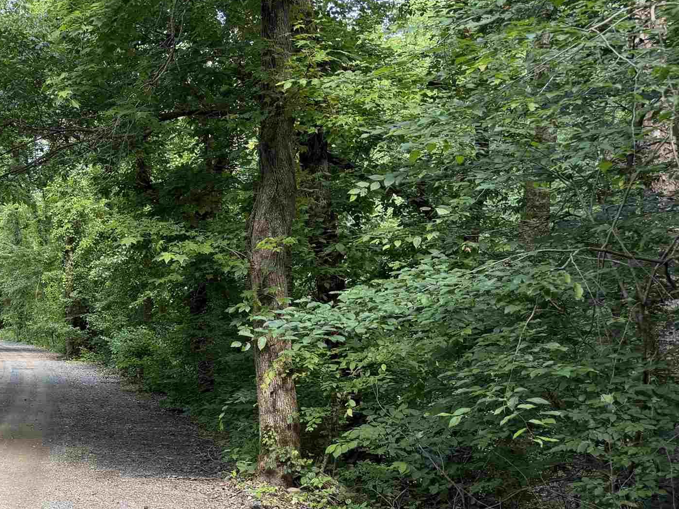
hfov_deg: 32.0
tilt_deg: +0.2
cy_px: 329
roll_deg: +0.8
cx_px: -67
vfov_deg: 27.4
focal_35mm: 53
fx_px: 1040
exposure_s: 1/176
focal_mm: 6.76
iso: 64
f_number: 1.78
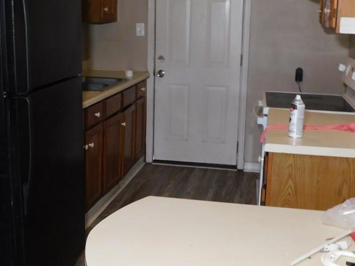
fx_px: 574
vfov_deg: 26.1
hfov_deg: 34.3
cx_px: 159
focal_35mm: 56
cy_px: 135
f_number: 3
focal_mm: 4.1
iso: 200
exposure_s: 1/30
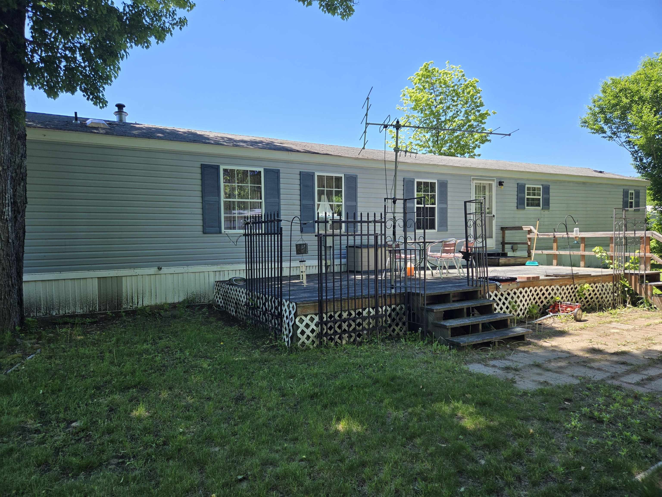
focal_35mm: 23
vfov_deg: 58.9
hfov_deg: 73.9
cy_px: 248
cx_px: 331
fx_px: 440
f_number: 1.8
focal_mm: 5.4
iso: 25
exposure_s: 1/820
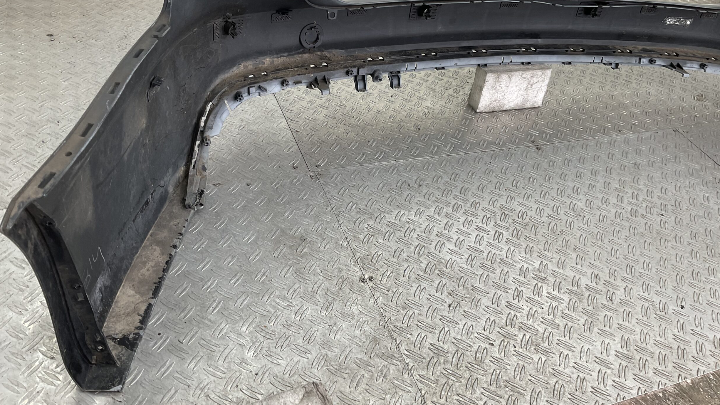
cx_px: 346
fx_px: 630
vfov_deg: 35.3
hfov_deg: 59.5
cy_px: 134
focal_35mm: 33
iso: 25
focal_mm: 3
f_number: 1.8
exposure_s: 1/120
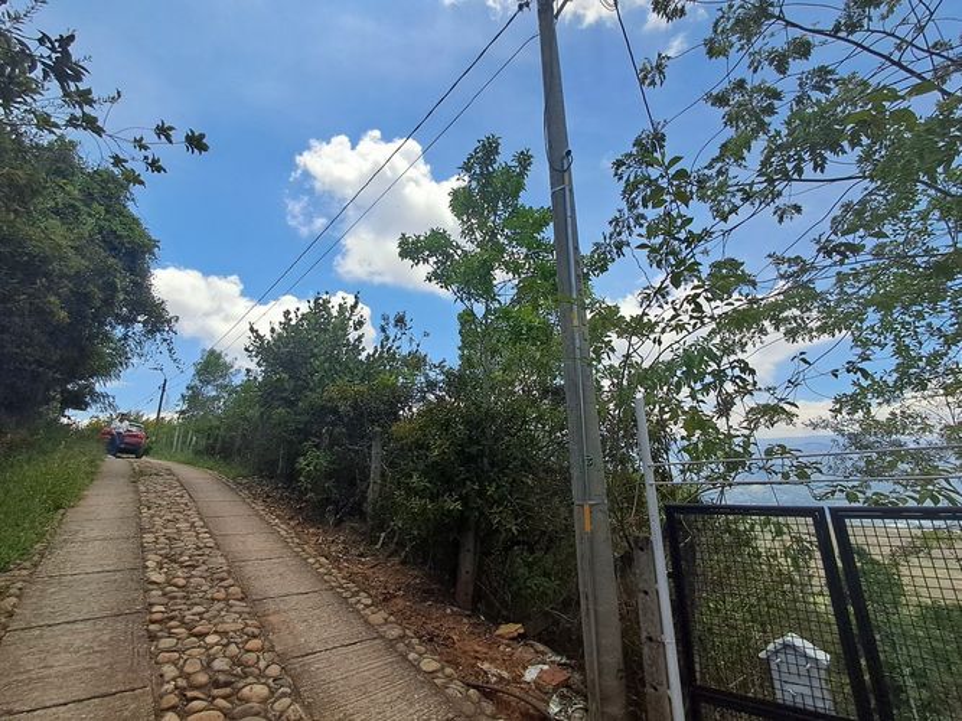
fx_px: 445
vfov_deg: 78.1
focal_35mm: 16
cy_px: 360
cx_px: 481
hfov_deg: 94.5
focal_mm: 1.64
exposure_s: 1/1706
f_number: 2.2
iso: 40
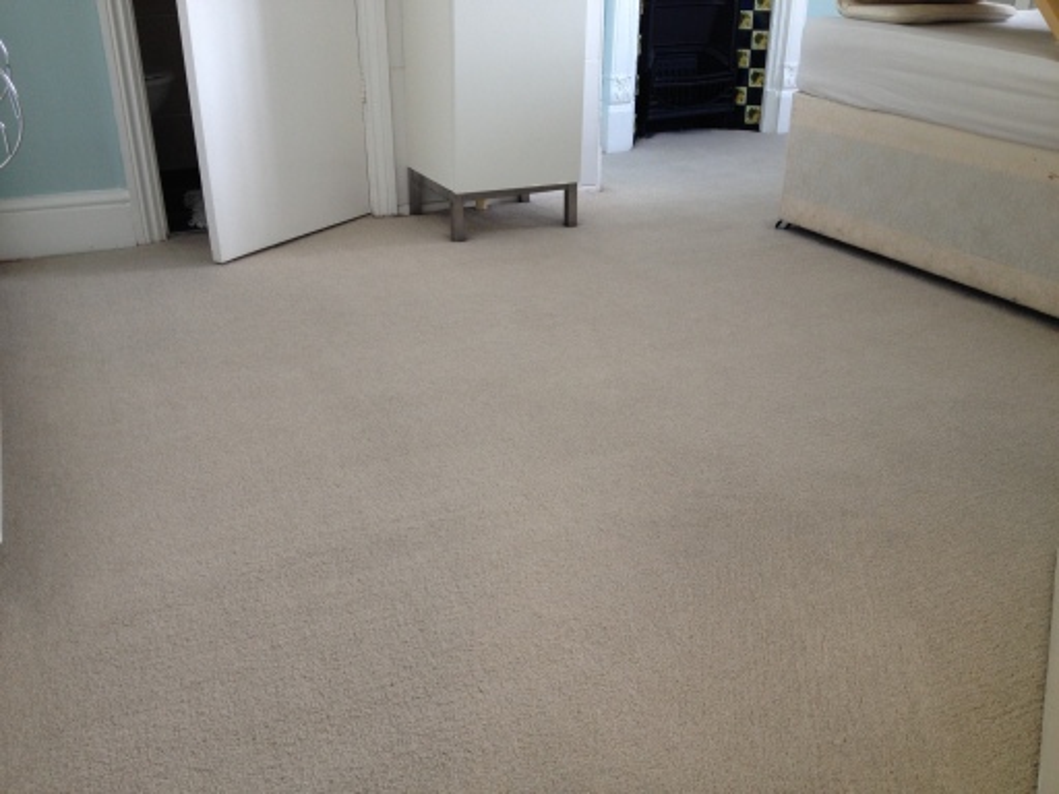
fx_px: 1071
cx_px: 530
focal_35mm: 35
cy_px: 397
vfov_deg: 40.7
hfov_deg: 52.6
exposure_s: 1/20
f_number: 2.4
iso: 50
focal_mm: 4.28
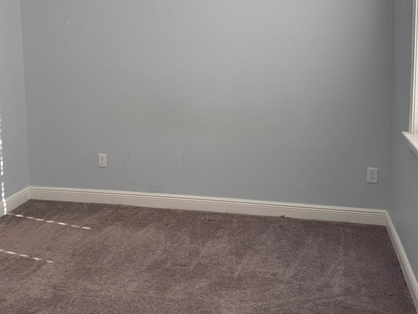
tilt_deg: -6.1
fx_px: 507
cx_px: 181
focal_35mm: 42
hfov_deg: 44.7
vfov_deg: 33.8
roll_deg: +0.9
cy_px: 87
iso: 100
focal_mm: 6.76
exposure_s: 1/125
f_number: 1.78
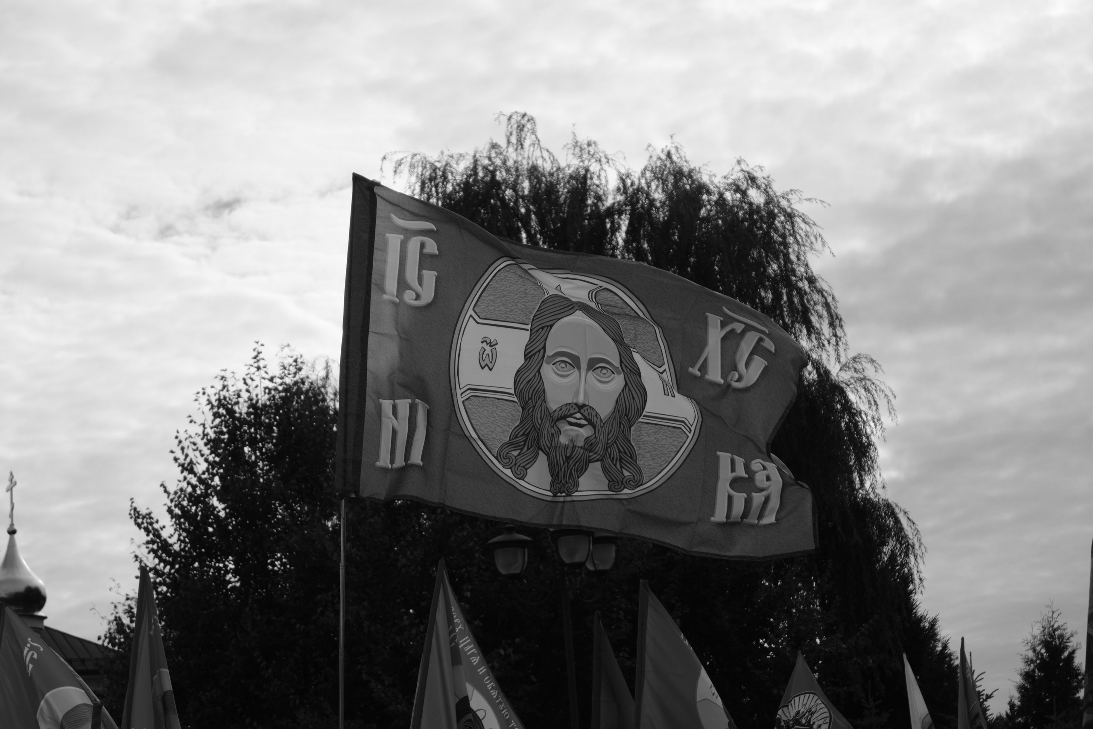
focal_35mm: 67
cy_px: 364
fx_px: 2034
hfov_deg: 30.1
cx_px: 546
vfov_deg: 20.3
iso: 250
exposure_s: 1/1700
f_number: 5.6
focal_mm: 44.5
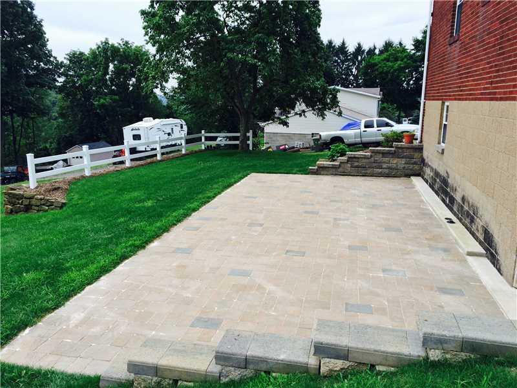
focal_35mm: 29
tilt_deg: -14.1
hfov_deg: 61.7
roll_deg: -0.9
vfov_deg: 48.2
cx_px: 258
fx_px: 433
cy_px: 194
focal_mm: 4.15
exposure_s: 1/519
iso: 32
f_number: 2.2
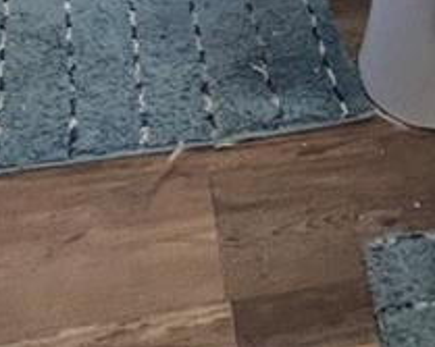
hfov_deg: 24.9
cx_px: 427
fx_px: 939
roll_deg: -5.2
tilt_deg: -1.4
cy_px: -571
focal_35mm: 73
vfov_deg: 13.0
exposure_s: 1/60
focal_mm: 1.57
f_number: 1.8
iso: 160
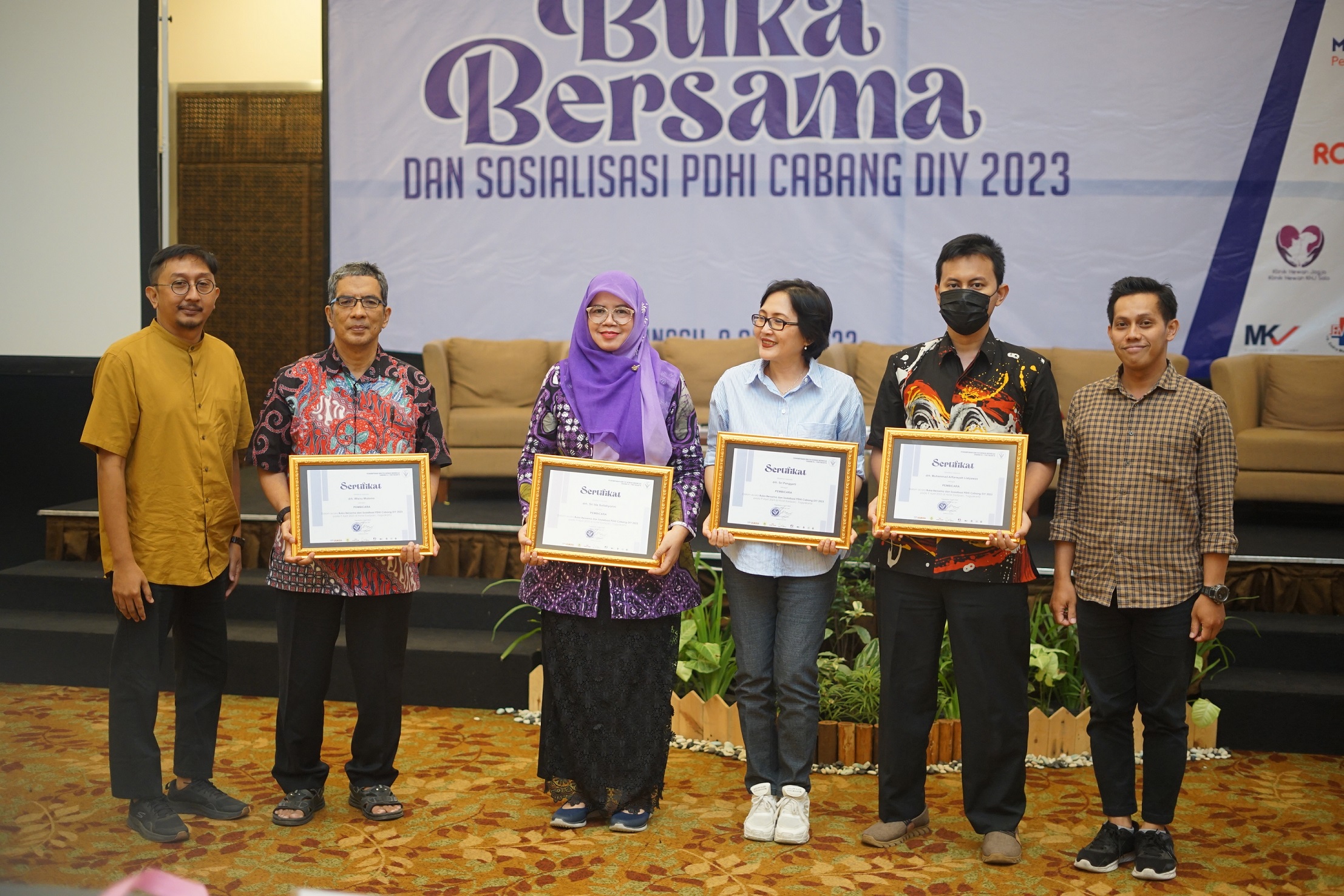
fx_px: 1867
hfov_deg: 39.6
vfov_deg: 27.0
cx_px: 672
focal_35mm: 50
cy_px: 448
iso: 1000
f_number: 1.8
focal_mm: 50
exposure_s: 1/100
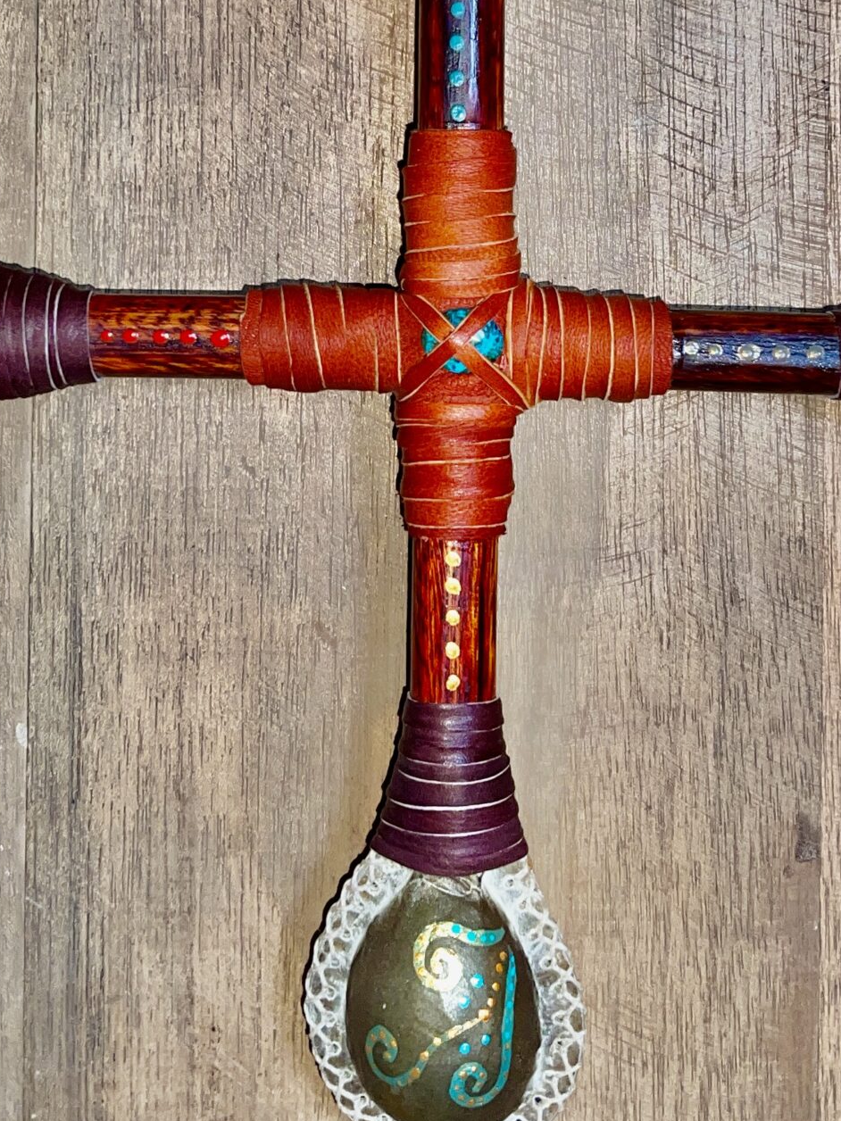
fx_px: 1717
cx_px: 458
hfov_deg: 27.5
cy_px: 268
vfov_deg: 35.3
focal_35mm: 53
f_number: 1.5
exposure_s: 1/63
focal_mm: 5.7
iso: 64
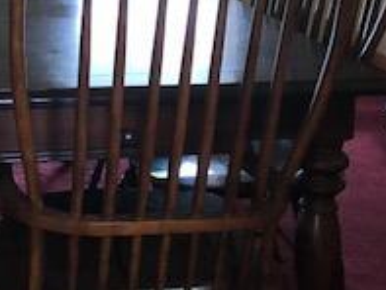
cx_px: 47
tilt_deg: -4.9
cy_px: -131
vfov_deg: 15.2
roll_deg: -1.3
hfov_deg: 21.1
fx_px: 1015
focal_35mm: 91
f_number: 1.8
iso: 50
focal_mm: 3.99
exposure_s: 1/15
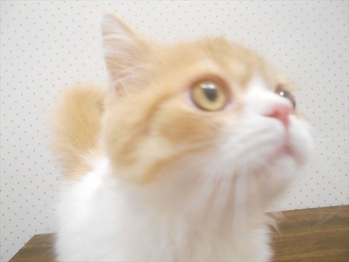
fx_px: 262
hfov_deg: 67.3
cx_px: 174
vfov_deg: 53.1
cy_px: 131
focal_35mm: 26
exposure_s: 1/60
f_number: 3.2
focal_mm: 4.6
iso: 800
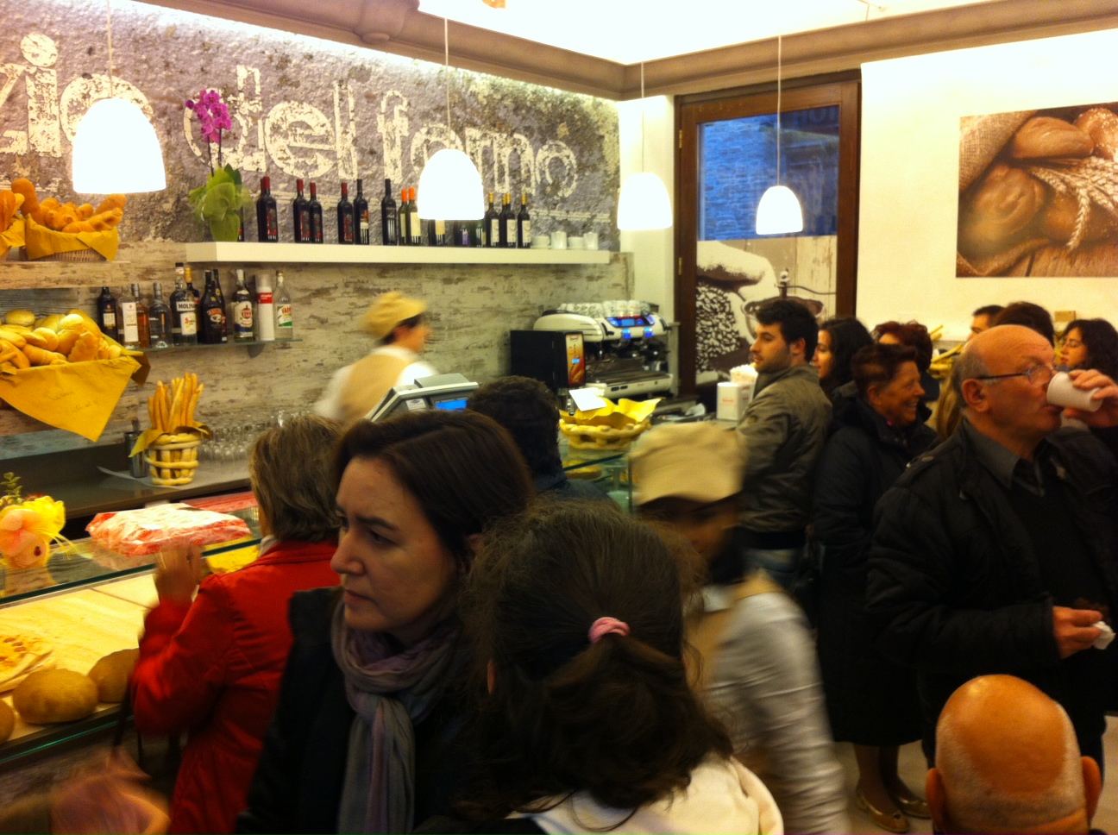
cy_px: 418
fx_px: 1129
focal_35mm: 35
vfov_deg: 40.6
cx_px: 559
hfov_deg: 52.7
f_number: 2.8
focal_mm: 3.85
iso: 100
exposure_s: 1/15
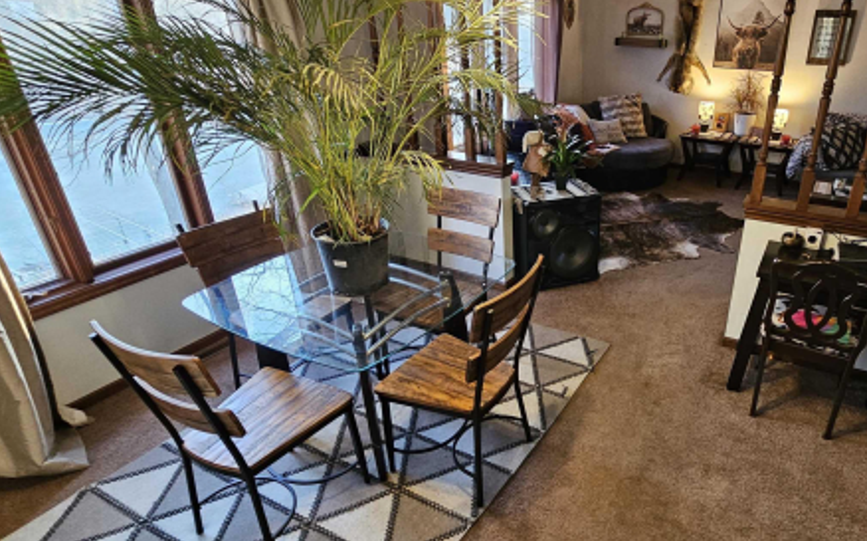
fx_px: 496
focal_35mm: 21
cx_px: 577
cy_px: 279
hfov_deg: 79.7
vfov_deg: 57.2
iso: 320
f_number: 2.2
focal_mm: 2.2
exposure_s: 1/30
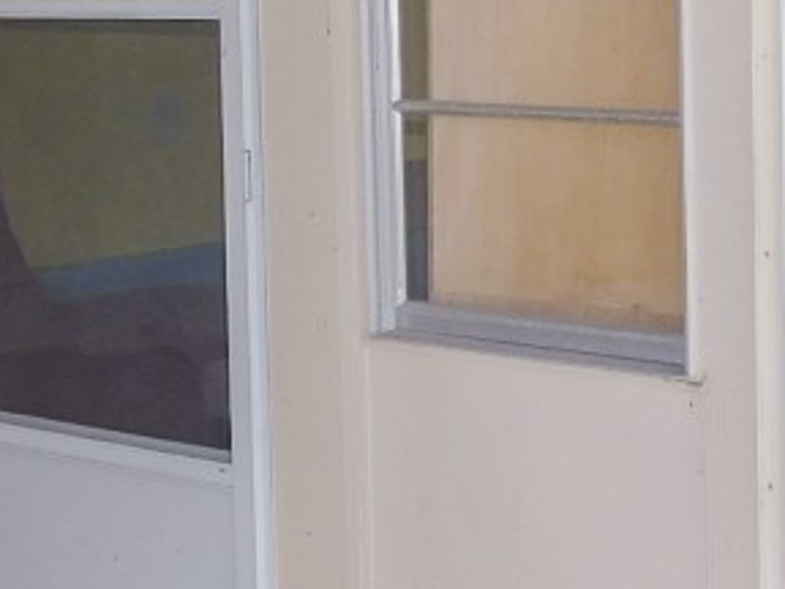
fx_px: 2608
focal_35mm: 115
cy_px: -25
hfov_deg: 16.9
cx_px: 681
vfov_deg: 12.7
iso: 125
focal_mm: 4
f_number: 3
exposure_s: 1/500
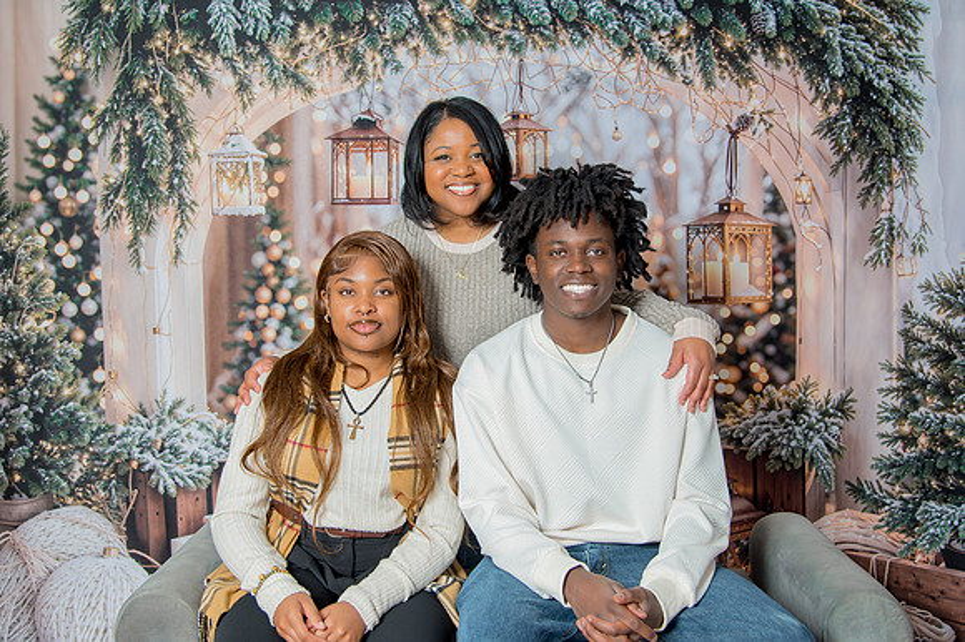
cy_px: 283
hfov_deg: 49.7
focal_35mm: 39
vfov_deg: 34.3
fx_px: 1041
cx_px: 477
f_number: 4
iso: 100
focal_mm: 34
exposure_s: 1/200
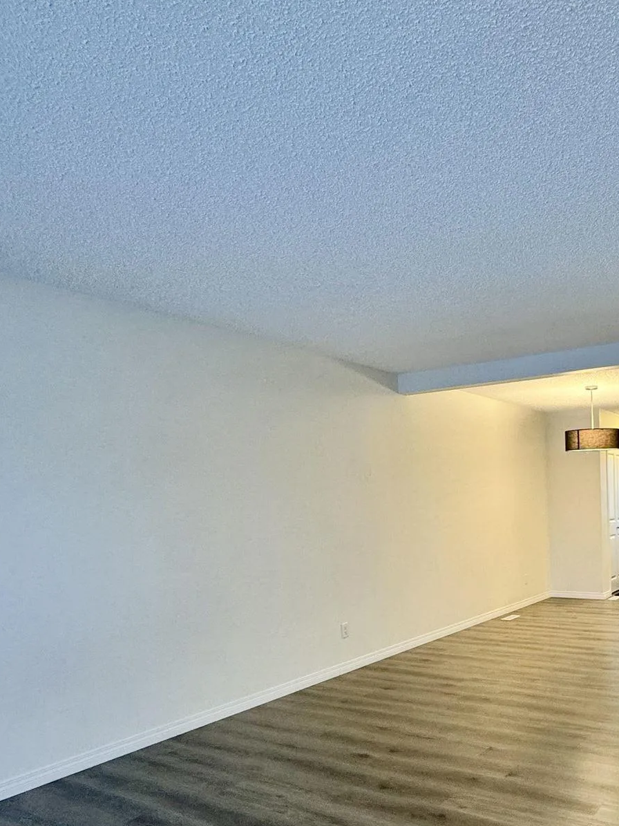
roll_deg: +1.8
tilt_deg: -4.0
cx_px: 499
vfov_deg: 63.8
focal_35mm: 27
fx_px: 644
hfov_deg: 48.3
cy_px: 544
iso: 250
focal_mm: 2.22
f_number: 2.2
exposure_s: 1/60
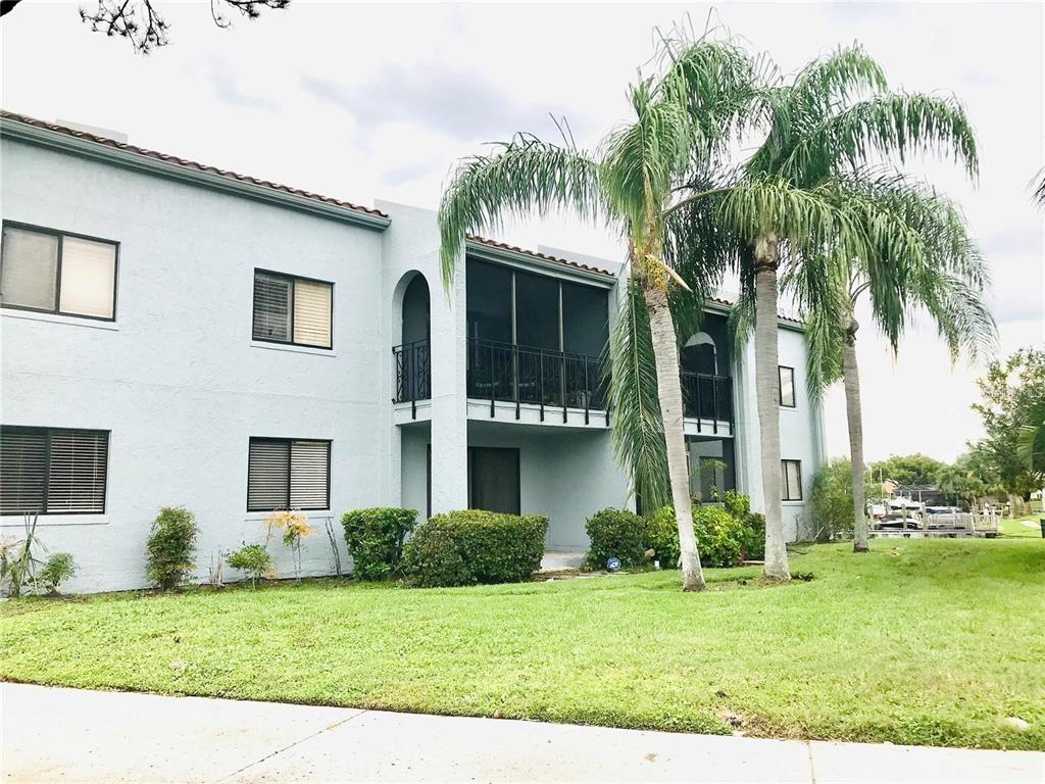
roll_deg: +1.4
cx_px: 522
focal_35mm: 28
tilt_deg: +9.8
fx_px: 845
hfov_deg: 63.4
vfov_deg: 49.7
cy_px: 392
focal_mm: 3.99
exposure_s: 1/529
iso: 20
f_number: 1.8
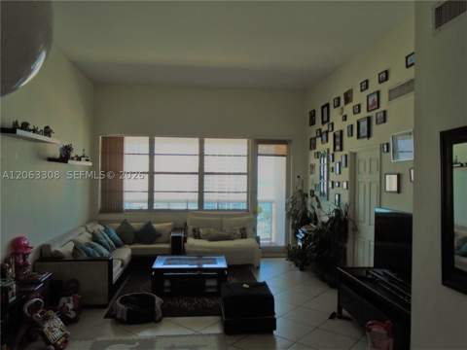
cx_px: 234
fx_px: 351
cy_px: 175
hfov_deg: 67.3
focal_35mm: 26
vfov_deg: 53.1
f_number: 3.2
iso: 100
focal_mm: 4.6
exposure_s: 1/250
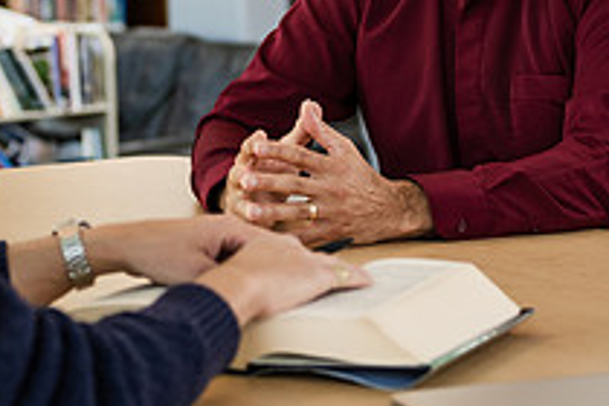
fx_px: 2334
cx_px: 128
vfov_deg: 9.9
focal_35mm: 138
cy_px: 28
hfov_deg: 14.8
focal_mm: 50
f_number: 2.8
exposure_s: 1/200
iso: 640
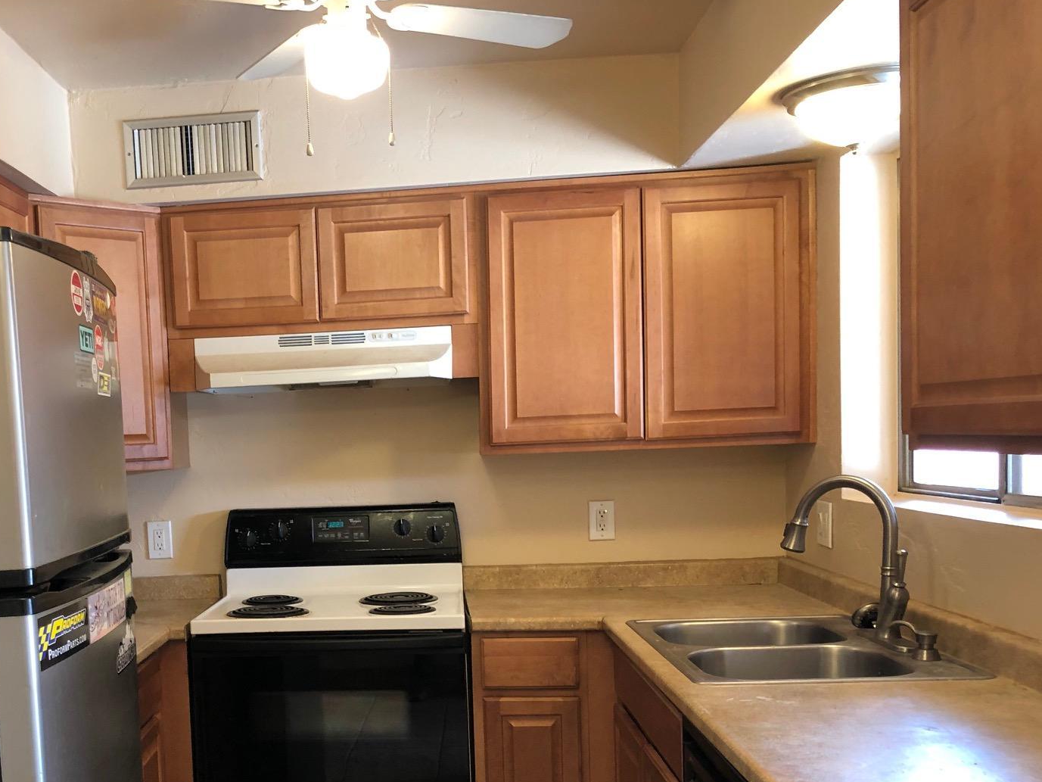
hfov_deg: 44.8
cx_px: 316
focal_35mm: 41
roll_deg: +3.1
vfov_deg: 34.6
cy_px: 554
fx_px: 1234
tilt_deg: -4.8
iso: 40
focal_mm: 4
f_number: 1.8
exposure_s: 1/15
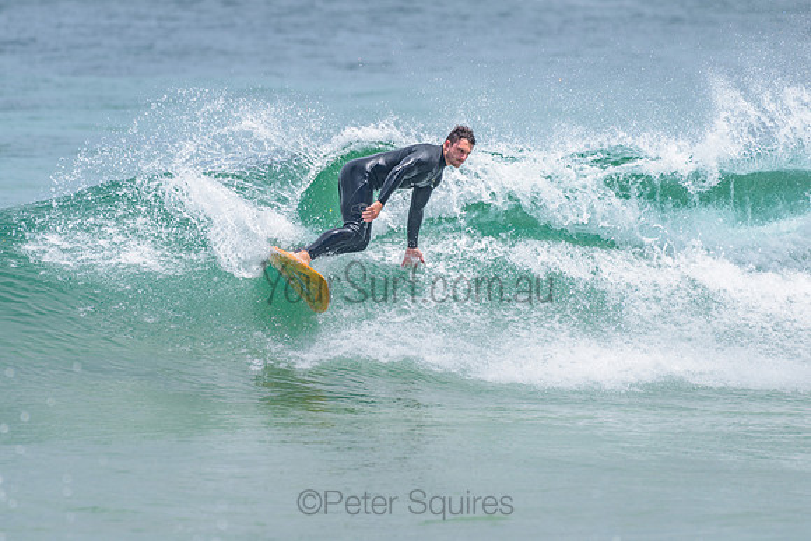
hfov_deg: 3.4
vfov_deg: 2.2
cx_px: 314
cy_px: 210
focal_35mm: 613
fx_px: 13806
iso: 180
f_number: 5.6
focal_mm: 500
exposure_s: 1/2000
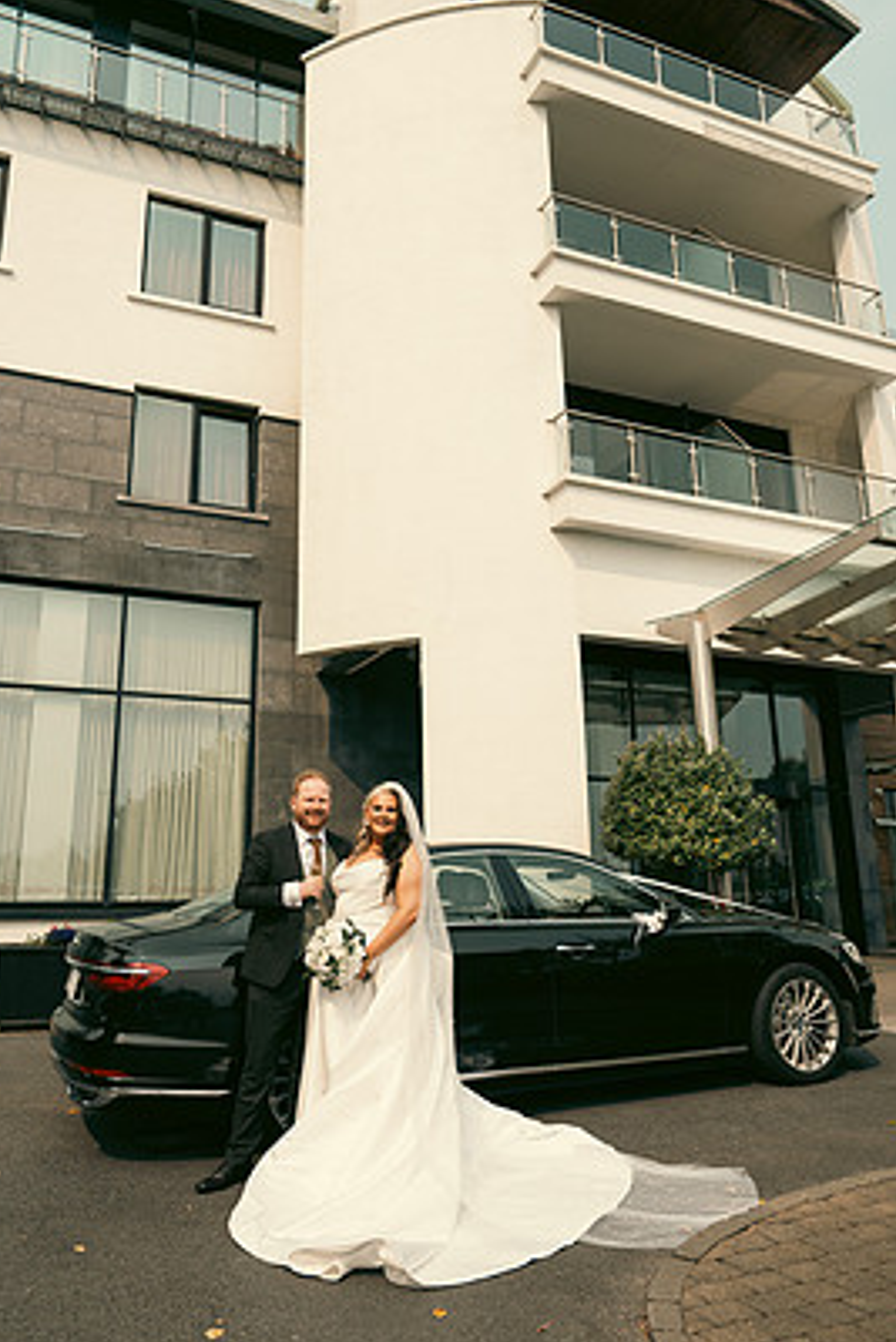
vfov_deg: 67.3
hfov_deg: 47.9
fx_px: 1007
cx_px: 396
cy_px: 637
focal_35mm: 27
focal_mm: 24
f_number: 3.5
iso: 125
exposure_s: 1/500
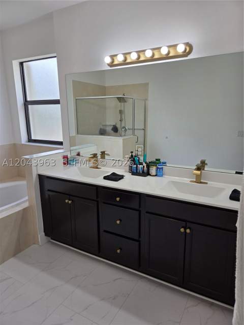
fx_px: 216
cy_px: 162
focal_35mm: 23
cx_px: 122
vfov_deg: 73.9
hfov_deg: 58.9
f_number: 1.8
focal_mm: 5.4
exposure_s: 1/128
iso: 25
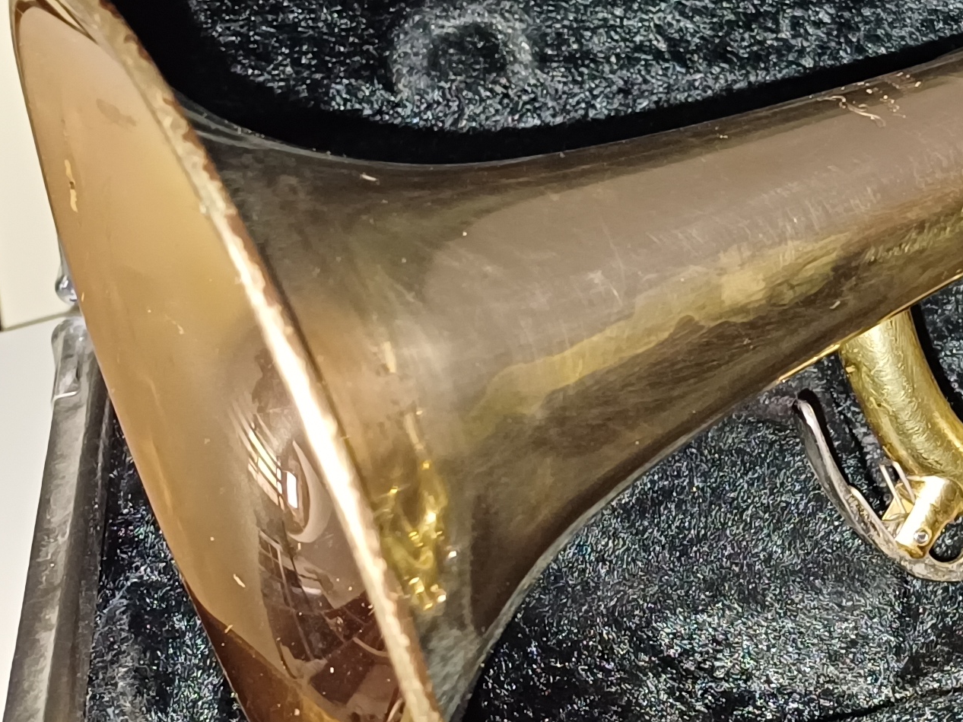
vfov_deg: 18.4
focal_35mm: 79
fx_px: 2197
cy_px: 79
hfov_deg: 22.6
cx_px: 1185
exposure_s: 1/50
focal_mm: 4.65
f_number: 1.8
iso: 320
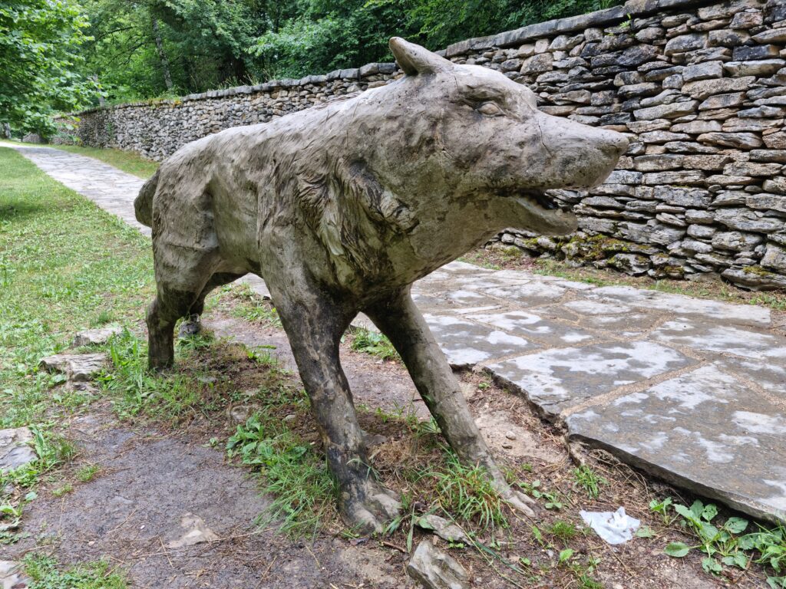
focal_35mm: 27
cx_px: 393
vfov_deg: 51.4
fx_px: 613
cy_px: 294
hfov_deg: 65.3
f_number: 2
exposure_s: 1/127
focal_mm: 5.9
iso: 25
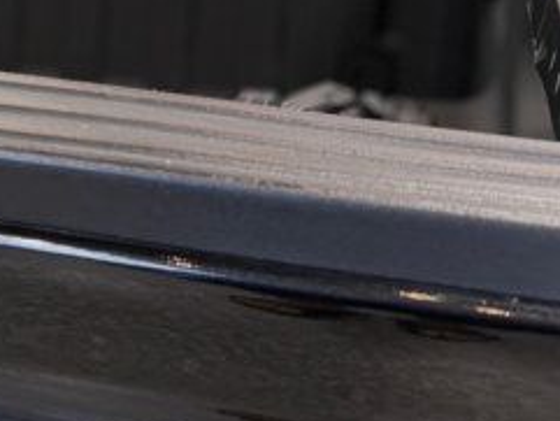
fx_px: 1651
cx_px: -277
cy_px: -86
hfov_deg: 17.4
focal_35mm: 102
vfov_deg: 14.1
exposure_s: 1/145
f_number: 1.78
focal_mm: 6.76
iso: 64
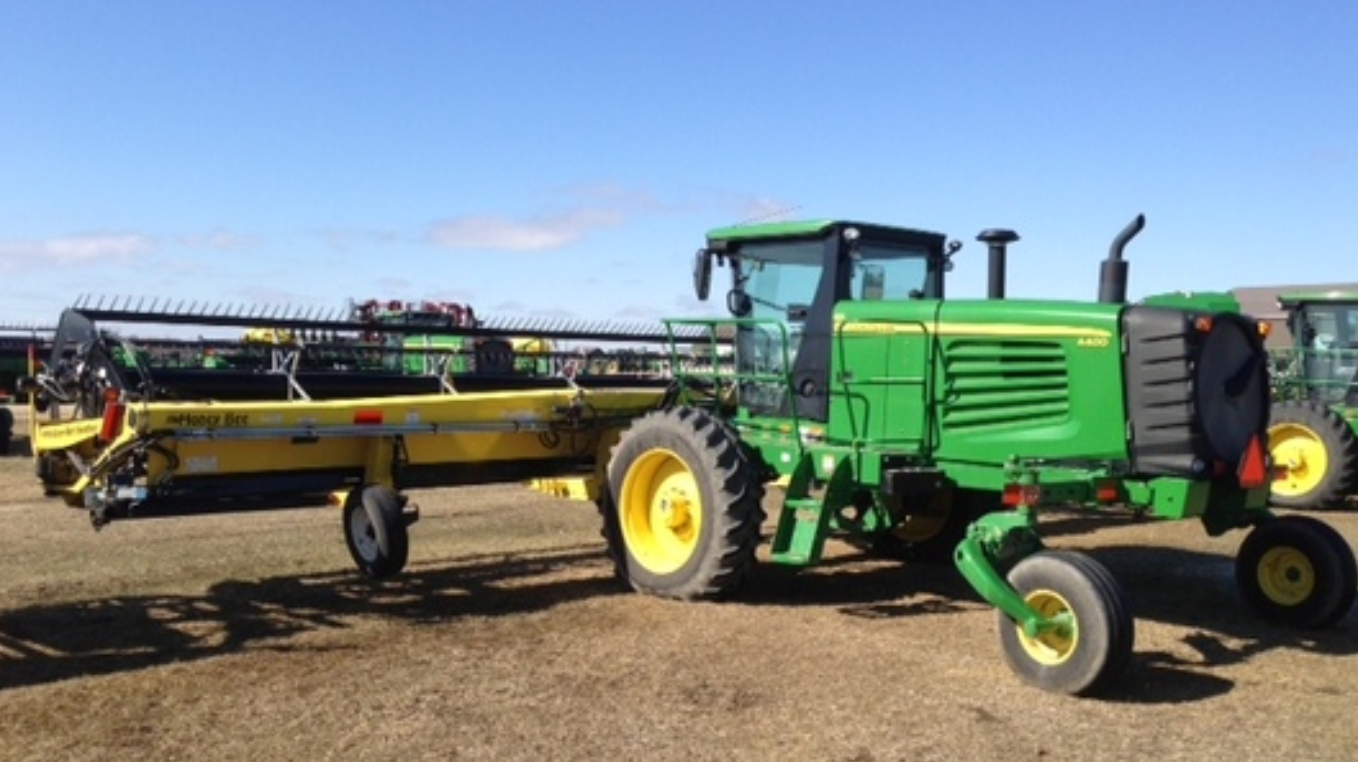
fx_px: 1332
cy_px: 428
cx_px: 685
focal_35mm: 37
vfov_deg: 31.9
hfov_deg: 54.0
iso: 50
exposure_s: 1/1153
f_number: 2.4
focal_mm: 4.13
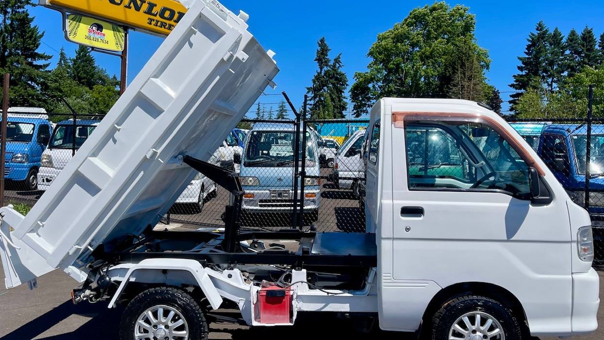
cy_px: 151
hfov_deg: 67.9
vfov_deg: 41.4
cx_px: 295
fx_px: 448
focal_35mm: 28
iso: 32
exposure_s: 1/5128
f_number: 1.6
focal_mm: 5.1
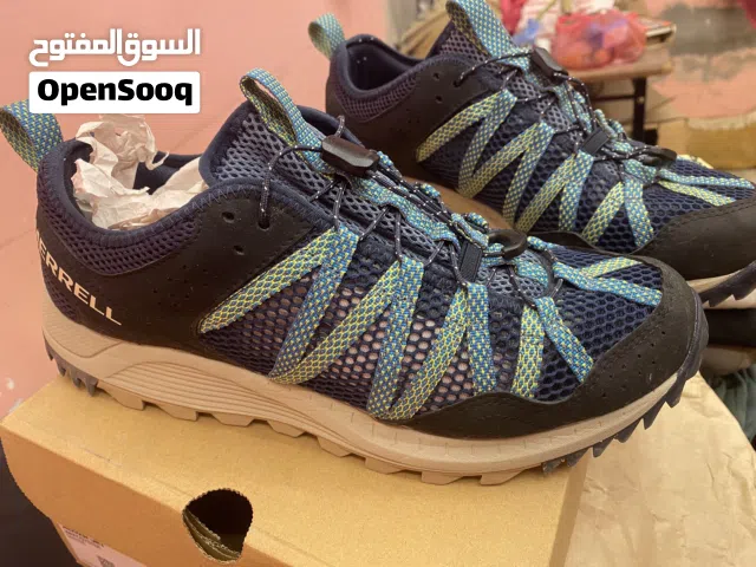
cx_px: 378
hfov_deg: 67.3
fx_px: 568
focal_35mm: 26
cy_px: 284
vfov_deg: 53.1
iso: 160
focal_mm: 4.25
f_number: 1.8
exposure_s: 1/50
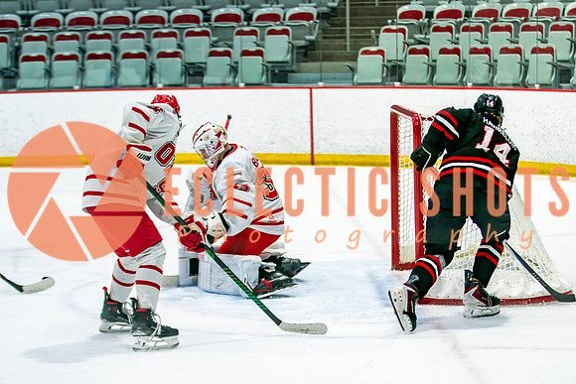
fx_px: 2044
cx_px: 374
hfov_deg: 16.0
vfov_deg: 10.7
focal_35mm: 128
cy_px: 285
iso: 500
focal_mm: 75
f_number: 2.8
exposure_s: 1/640
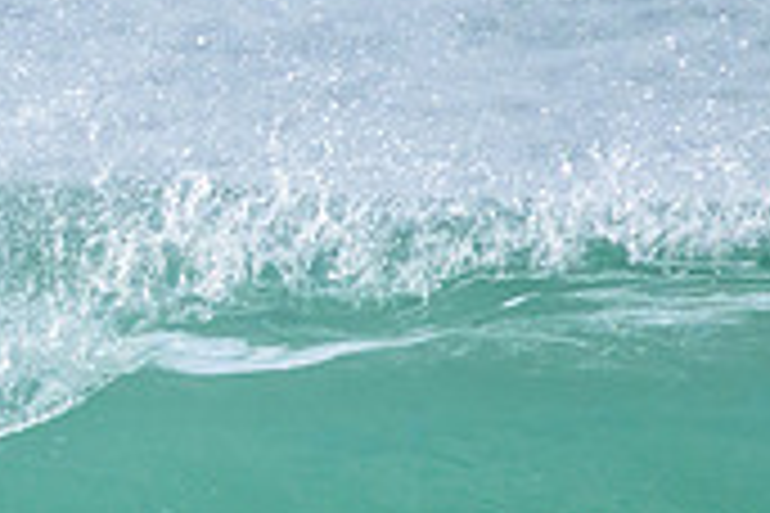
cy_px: 494
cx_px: -211
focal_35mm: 3729
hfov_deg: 0.6
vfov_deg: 0.4
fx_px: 79753
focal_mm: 800
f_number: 11
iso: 2200
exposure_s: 1/2000
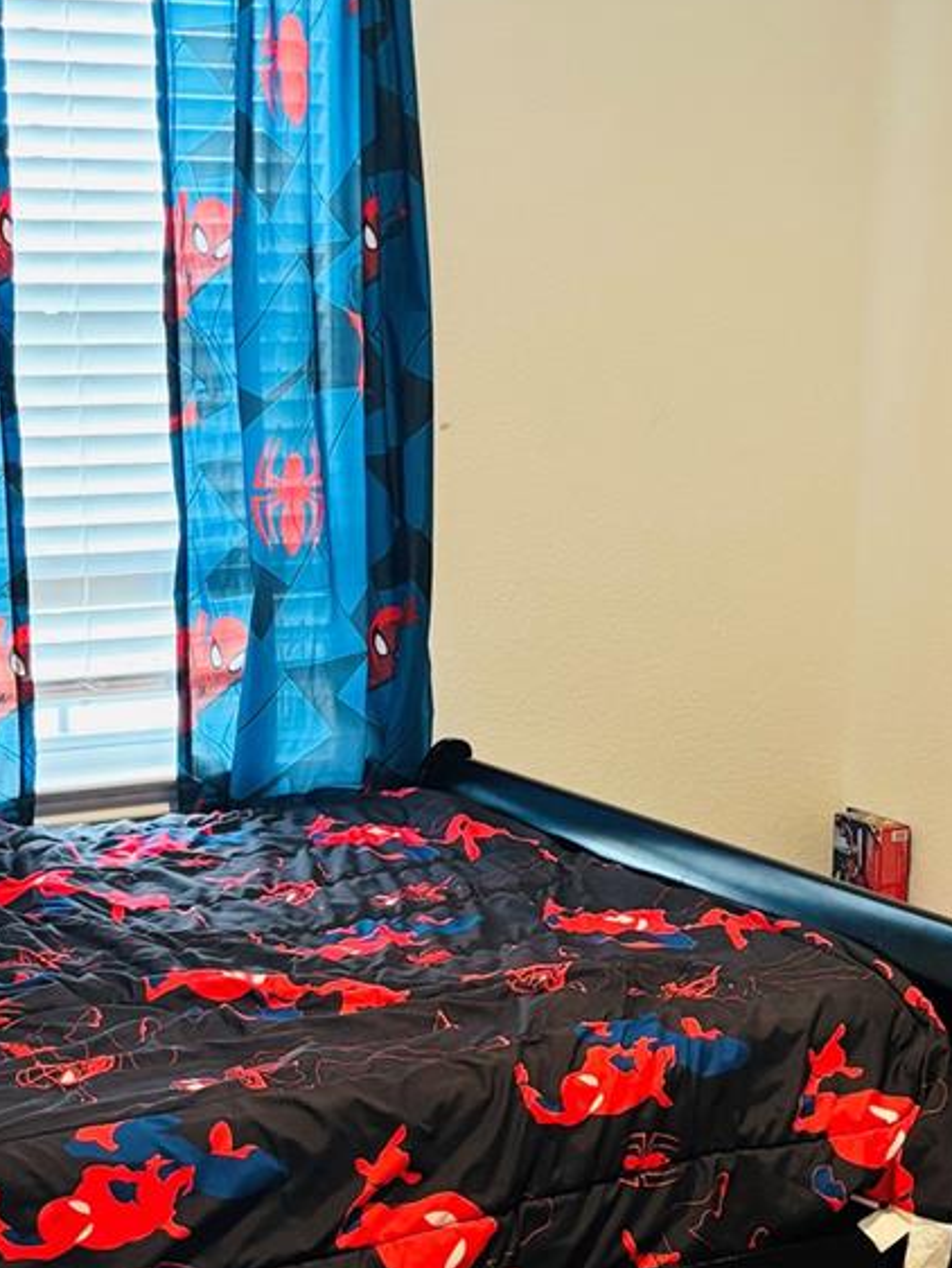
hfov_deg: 20.7
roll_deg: -0.4
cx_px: 458
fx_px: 2602
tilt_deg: -12.5
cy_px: 799
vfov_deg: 27.3
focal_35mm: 71
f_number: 1.6
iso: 250
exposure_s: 1/60
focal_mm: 5.96
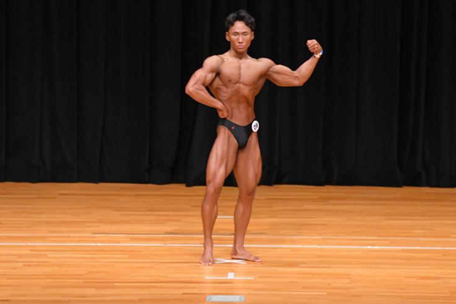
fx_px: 3177
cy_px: 147
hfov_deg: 8.2
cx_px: 230
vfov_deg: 5.5
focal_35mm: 251
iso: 4000
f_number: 5.6
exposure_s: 1/400
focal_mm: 160
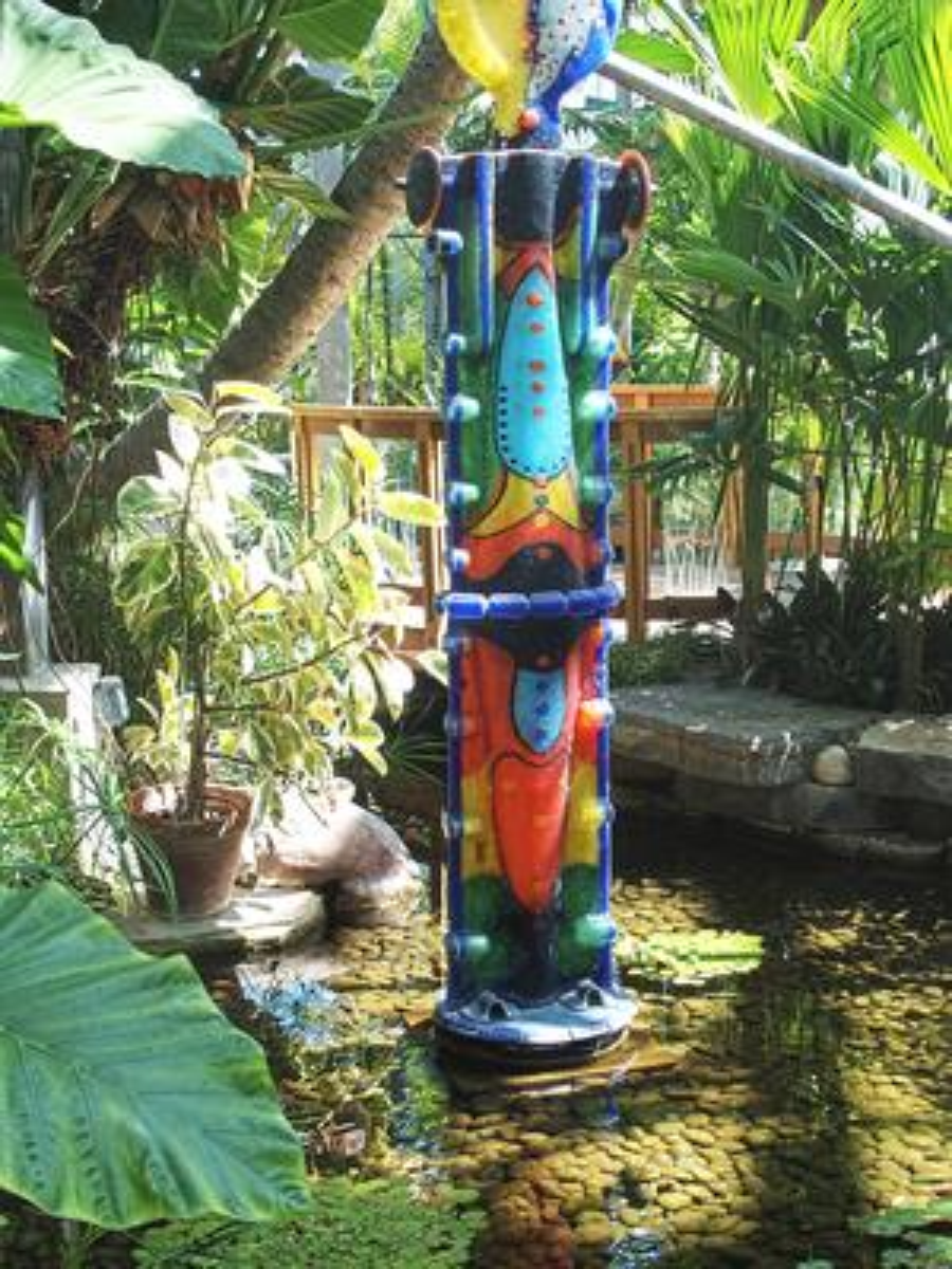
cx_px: 476
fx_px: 1833
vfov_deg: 38.2
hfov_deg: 29.1
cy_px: 634
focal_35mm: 50
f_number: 3.5
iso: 100
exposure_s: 1/125
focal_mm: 10.8
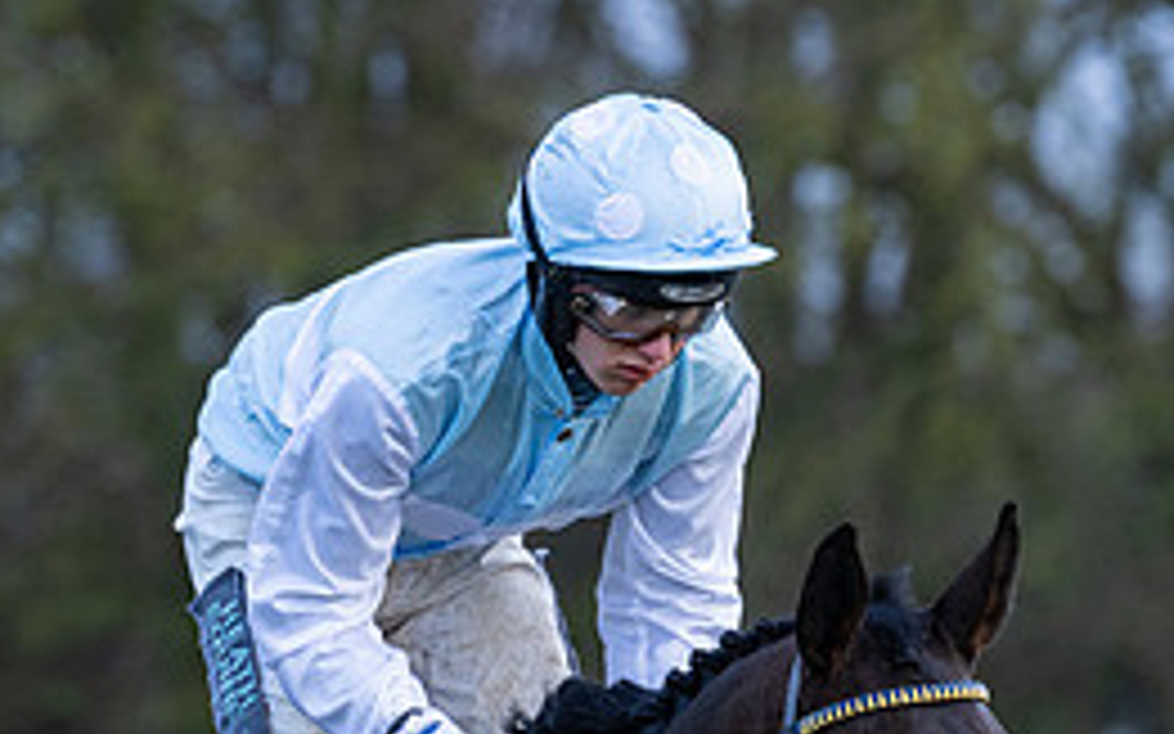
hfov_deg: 4.5
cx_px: 829
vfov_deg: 2.8
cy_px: 829
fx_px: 14779
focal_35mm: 462
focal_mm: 175
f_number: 4
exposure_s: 1/500
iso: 800
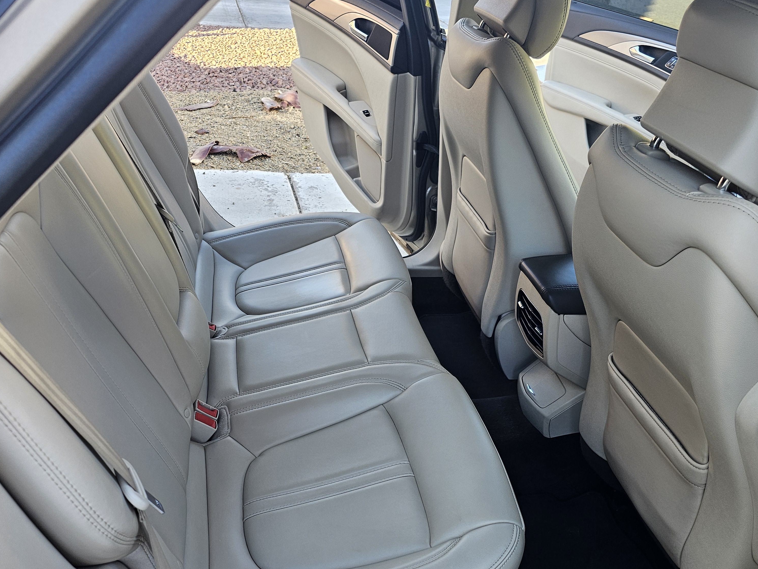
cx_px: 334
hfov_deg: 58.2
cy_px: 361
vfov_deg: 45.0
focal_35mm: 31
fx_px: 679
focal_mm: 6.3
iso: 80
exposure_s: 1/180
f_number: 1.7
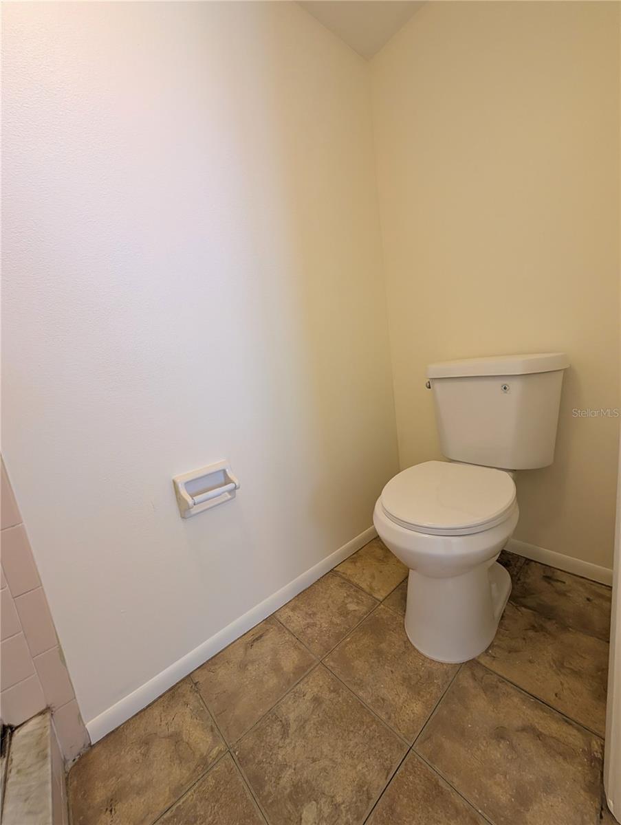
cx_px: 310
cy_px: 412
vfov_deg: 110.5
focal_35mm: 12
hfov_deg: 94.6
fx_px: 286
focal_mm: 2.02
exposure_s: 1/60
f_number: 1.7
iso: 210
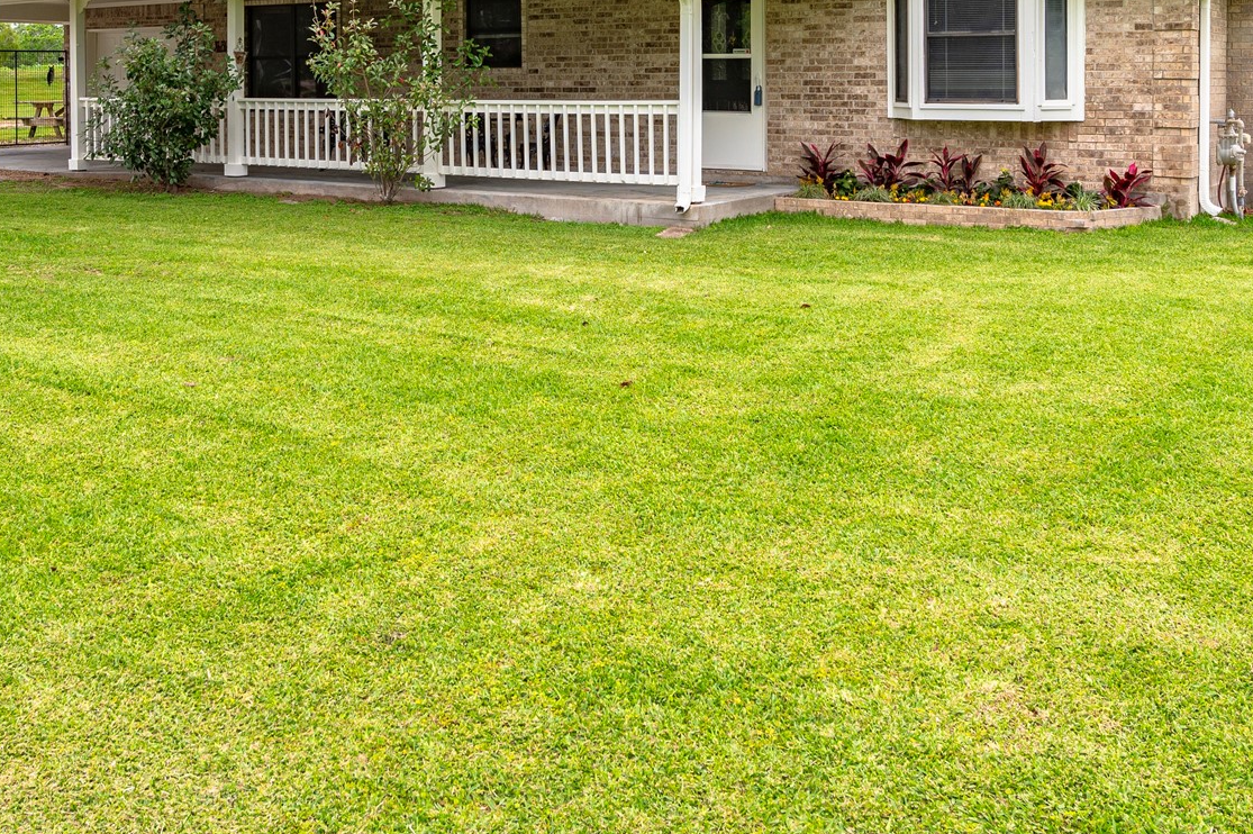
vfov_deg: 32.5
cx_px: 474
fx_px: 1357
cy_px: 89
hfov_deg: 49.1
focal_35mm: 39
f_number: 9
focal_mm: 20
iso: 125
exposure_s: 1/125
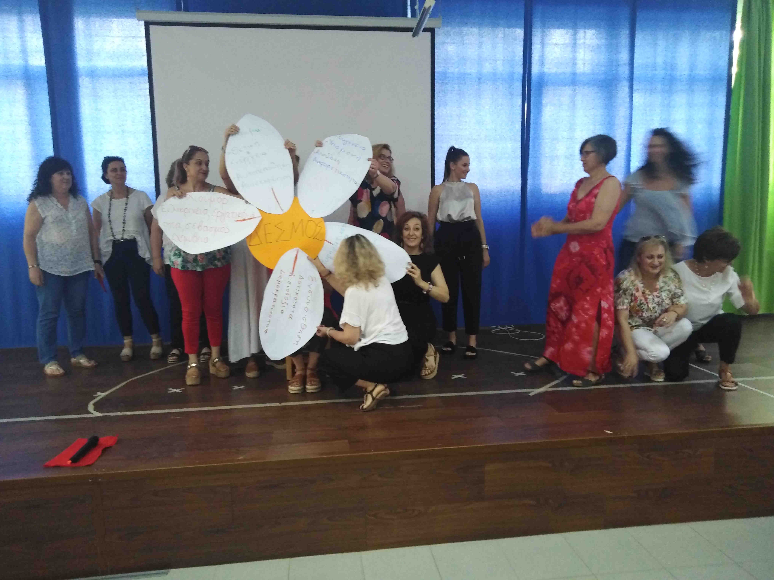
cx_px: 387
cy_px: 290
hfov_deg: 69.4
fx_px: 559
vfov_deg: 54.9
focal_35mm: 25
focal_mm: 3.46
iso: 531
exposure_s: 1/20.1
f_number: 2.2
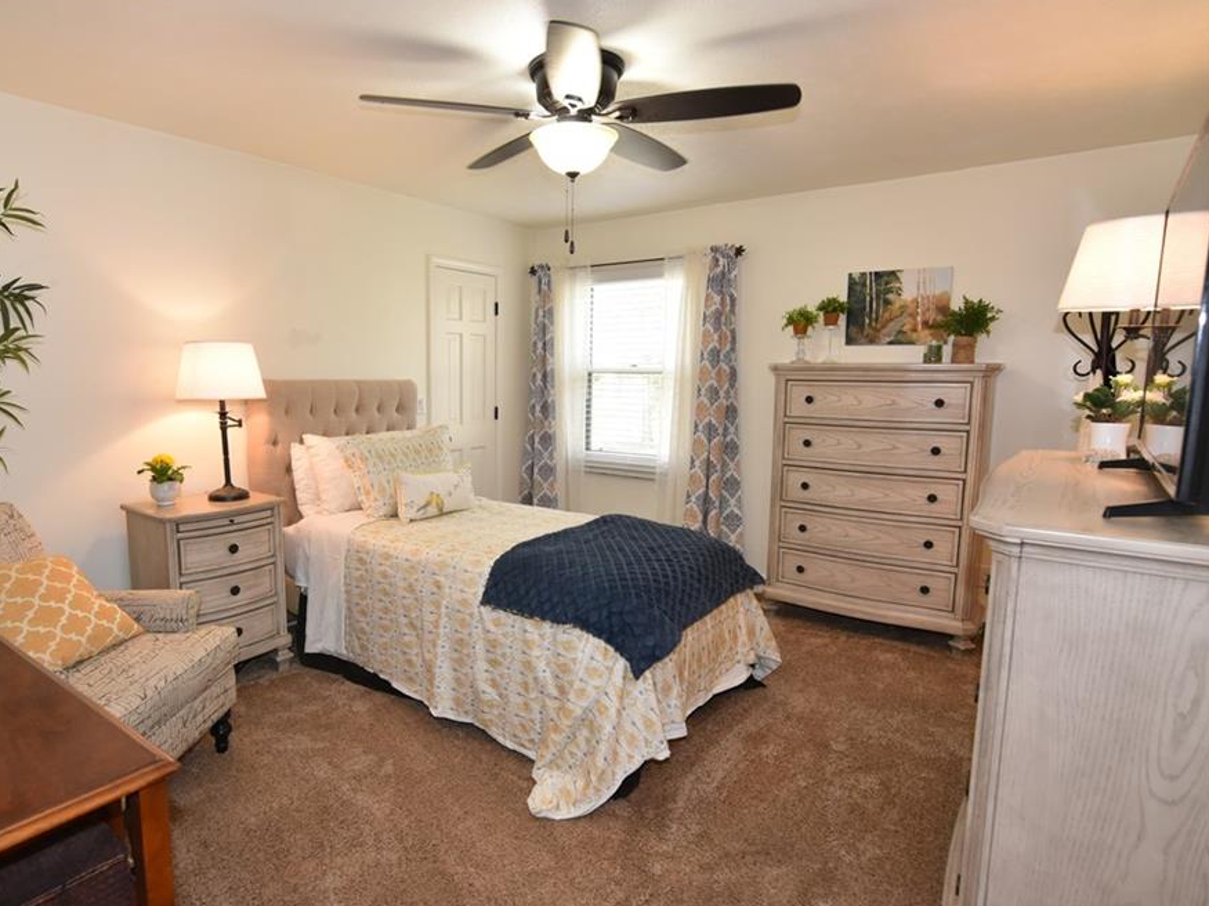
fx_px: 648
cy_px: 460
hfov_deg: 85.3
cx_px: 506
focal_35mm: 19
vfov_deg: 69.9
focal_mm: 11
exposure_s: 1/100
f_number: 5
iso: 800
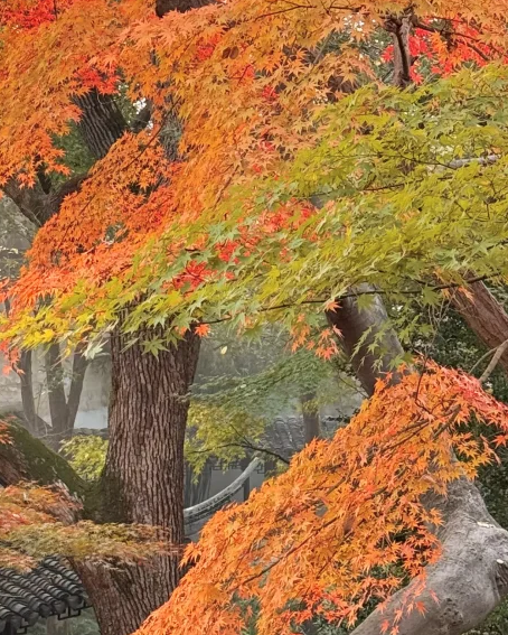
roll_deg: +0.8
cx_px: -74
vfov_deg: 16.1
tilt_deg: +0.3
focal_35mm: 119
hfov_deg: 12.7
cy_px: 243
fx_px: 2235
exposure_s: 1/132
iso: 200
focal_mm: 6.76
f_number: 1.78
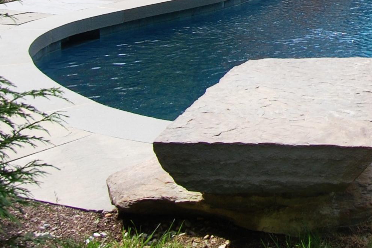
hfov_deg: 20.9
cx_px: 516
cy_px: -116
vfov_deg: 14.7
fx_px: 893
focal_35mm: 87
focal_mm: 19
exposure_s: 1/200
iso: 200
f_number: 8
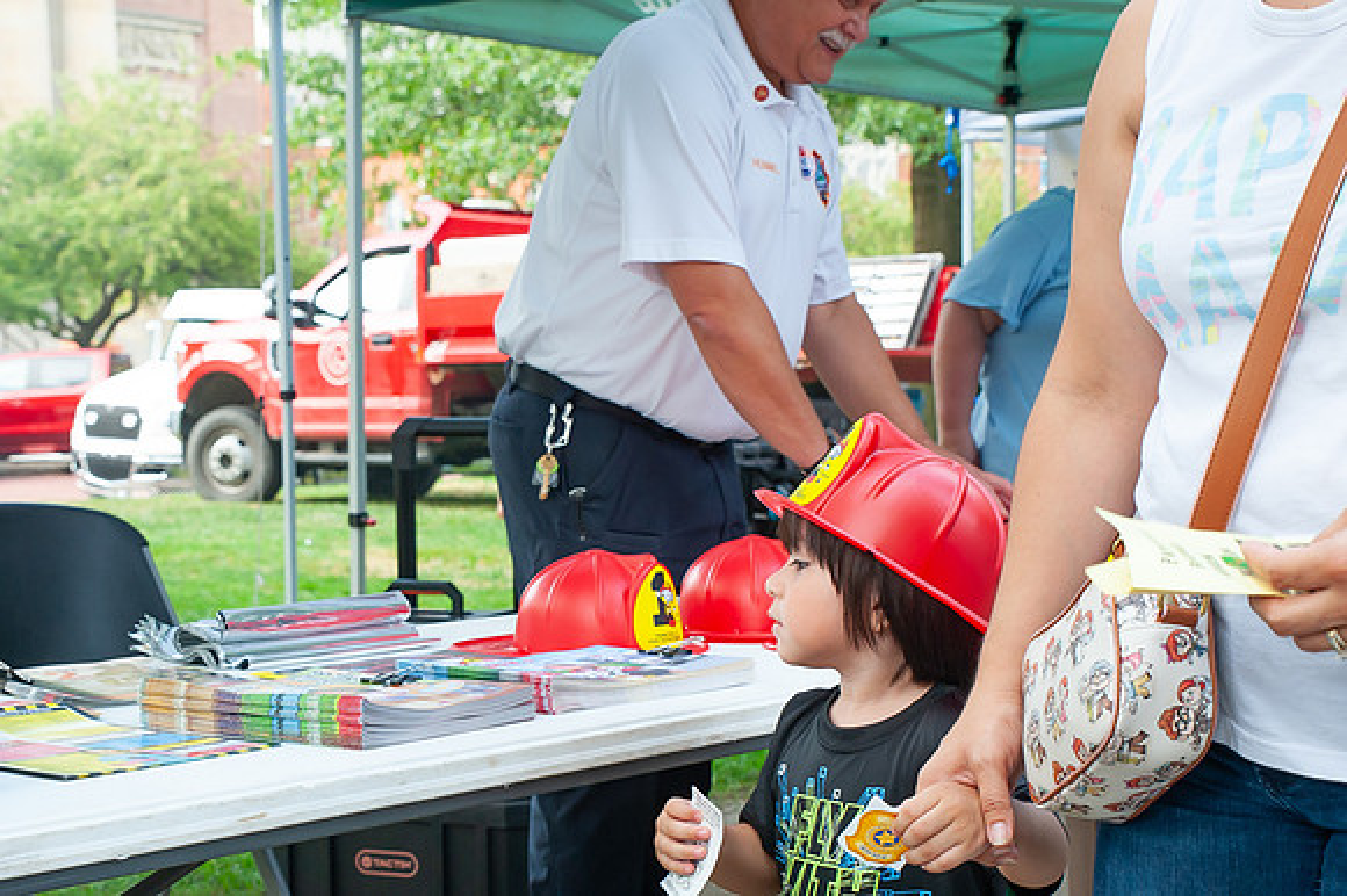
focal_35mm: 63
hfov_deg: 32.1
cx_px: 655
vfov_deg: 21.6
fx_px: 2339
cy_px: 642
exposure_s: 1/160
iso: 400
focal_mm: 40
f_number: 8
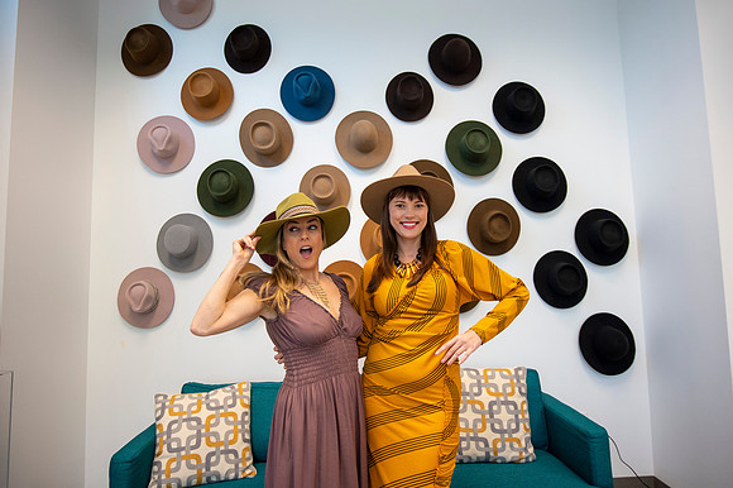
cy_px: 244
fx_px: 427
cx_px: 366
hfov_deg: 81.2
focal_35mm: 21
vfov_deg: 59.4
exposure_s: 1/160
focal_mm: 21
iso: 2000
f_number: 4
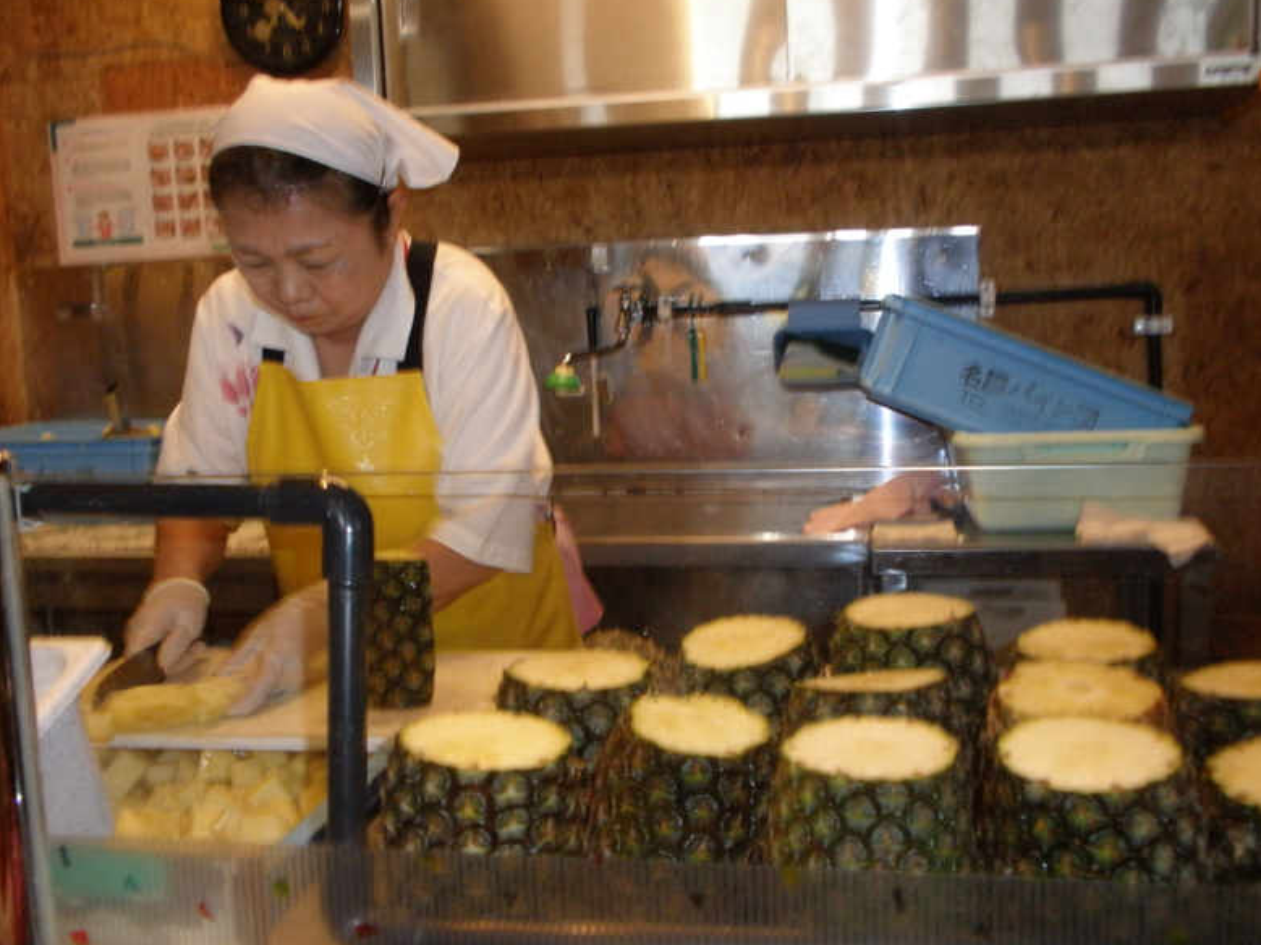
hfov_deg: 49.0
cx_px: 633
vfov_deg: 37.7
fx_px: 1384
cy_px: 463
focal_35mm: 38
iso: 200
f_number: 3.5
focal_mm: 6.6
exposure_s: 1/30
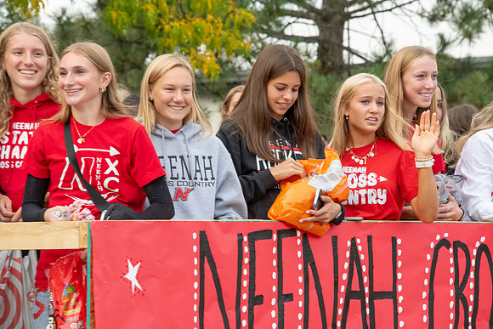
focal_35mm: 230
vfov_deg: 6.0
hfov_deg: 8.9
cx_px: 246
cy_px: 164
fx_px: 3150
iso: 3200
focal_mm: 230
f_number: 11
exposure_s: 1/320
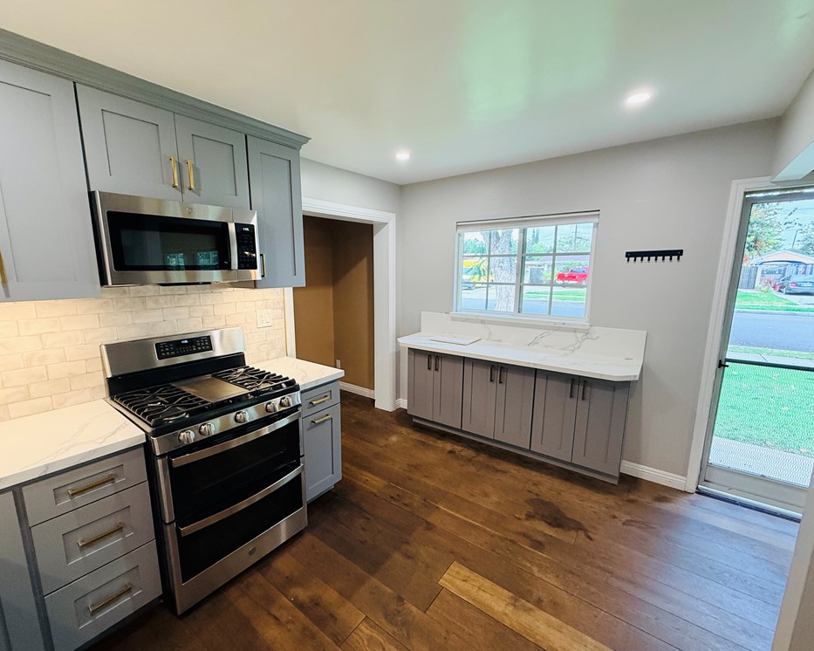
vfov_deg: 84.0
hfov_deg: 96.7
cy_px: 331
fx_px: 361
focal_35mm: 15
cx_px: 385
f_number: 2.2
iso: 200
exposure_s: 1/60
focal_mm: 2.22
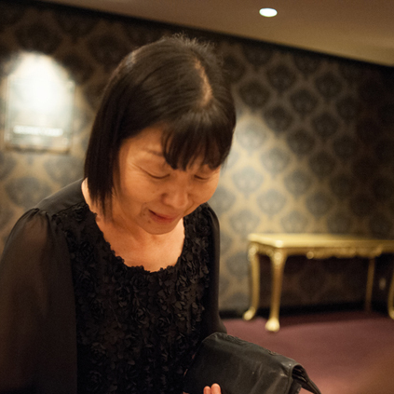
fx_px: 579
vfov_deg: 37.6
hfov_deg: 37.5
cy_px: 197
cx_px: 180
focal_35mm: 45
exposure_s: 1/100
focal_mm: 35
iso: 5000
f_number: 2.8
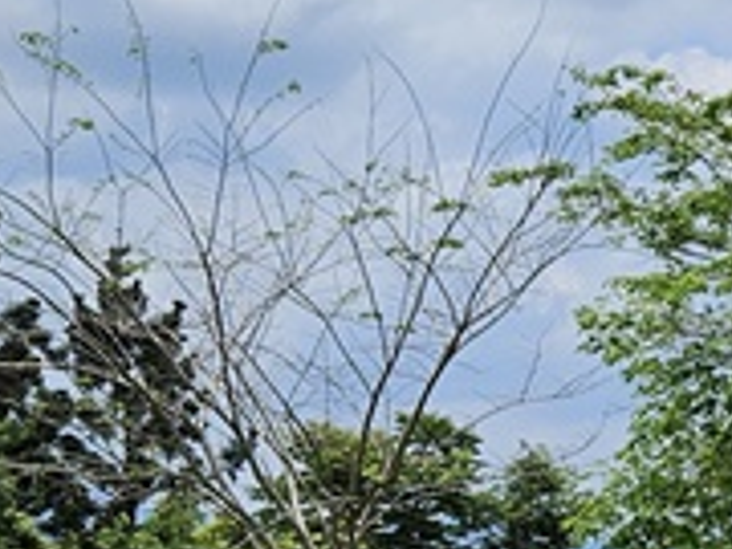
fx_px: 2707
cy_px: 634
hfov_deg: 15.0
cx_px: 838
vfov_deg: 11.4
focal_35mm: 128
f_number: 1.8
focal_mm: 5.4
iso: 25
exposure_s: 1/3819
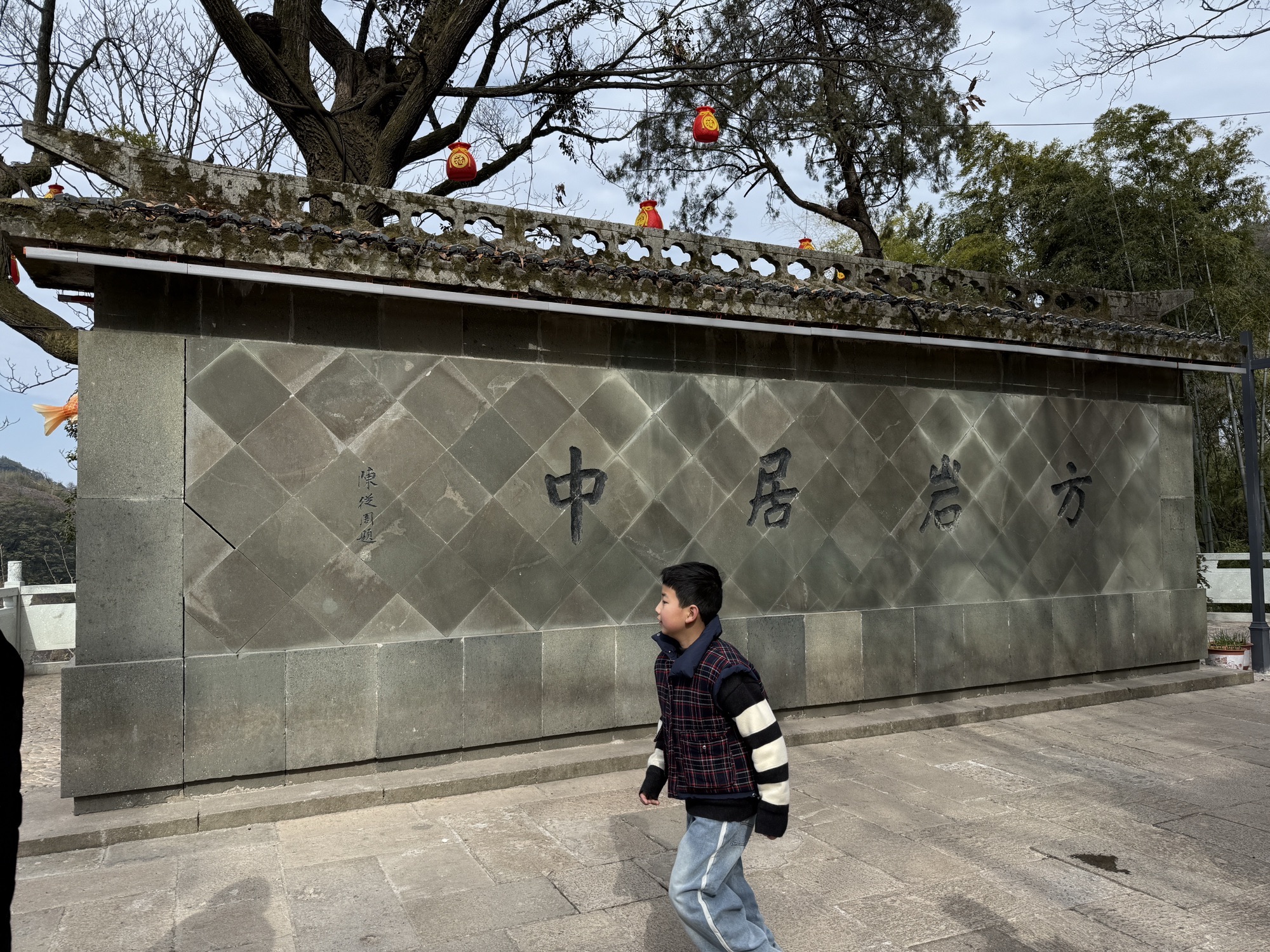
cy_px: 476
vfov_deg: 56.8
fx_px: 881
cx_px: 635
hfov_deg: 71.6
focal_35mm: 24
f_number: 1.78
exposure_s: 1/1855
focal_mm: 6.76
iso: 80
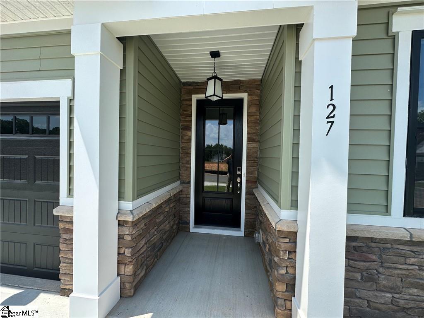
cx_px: 212
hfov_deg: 102.1
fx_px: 171
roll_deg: -1.7
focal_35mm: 14
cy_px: 159
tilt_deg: -0.2
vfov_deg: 85.7
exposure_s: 1/584
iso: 40
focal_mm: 2.22
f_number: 2.2
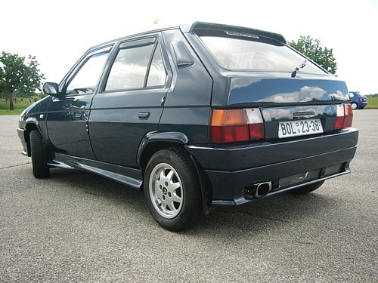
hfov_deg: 52.6
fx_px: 382
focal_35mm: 35
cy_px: 142
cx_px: 189
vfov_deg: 40.7
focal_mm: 5.8
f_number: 2.8
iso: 50
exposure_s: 1/160
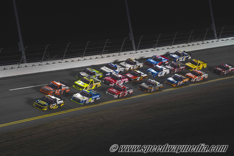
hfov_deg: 18.6
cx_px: 117
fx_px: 715
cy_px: 78
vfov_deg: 12.5
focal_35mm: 110
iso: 1000
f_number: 2.8
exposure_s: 1/320
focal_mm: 110
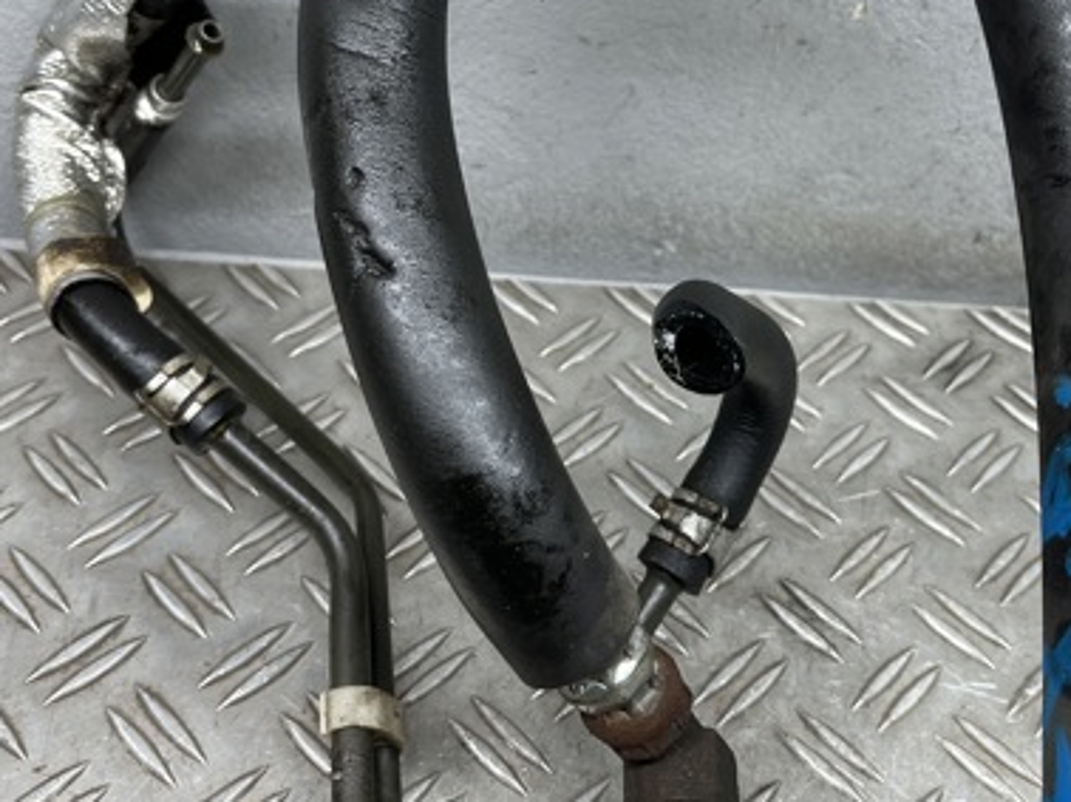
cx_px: 623
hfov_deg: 42.8
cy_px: 273
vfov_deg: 32.6
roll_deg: -6.9
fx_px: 1360
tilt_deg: -43.8
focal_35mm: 44
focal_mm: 5.1
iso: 50
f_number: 1.6
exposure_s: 1/100
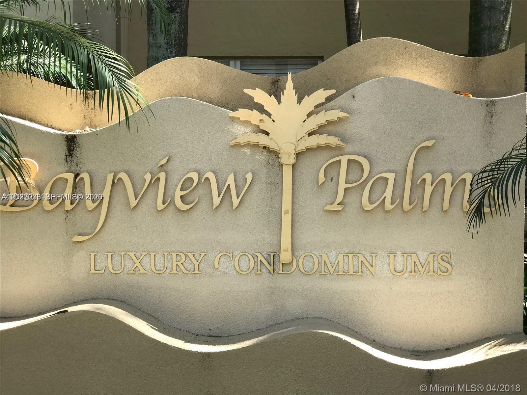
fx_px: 868
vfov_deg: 25.7
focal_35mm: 57
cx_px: 264
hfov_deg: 33.8
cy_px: 198
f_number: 2.8
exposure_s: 1/195
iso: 20
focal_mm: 6.6
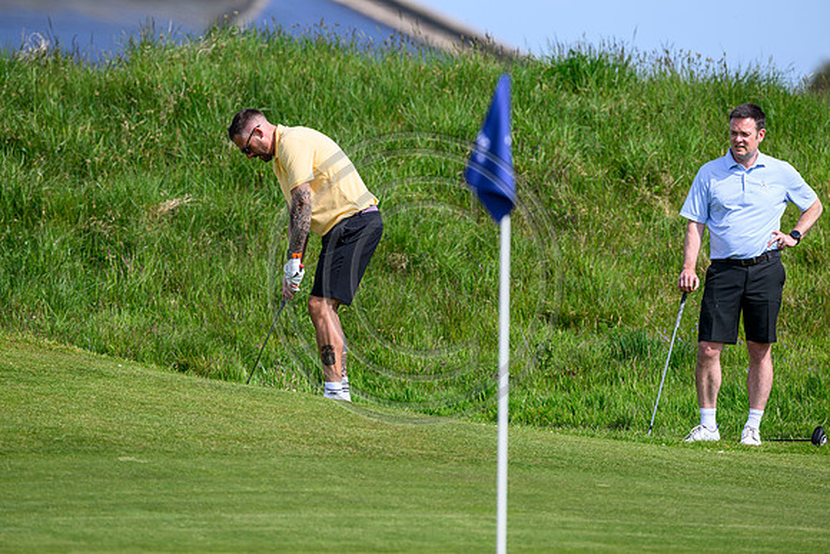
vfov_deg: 3.4
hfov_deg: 5.2
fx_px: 9224
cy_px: 277
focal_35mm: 400
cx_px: 415
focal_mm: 400
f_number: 4.5
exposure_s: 1/4000
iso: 500
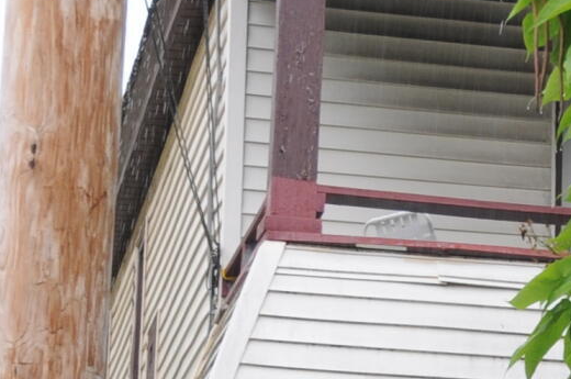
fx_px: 2740
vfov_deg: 7.8
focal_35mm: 173
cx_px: 591
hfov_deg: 11.8
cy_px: 462
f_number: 4.5
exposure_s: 1/80
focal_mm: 20
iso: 200
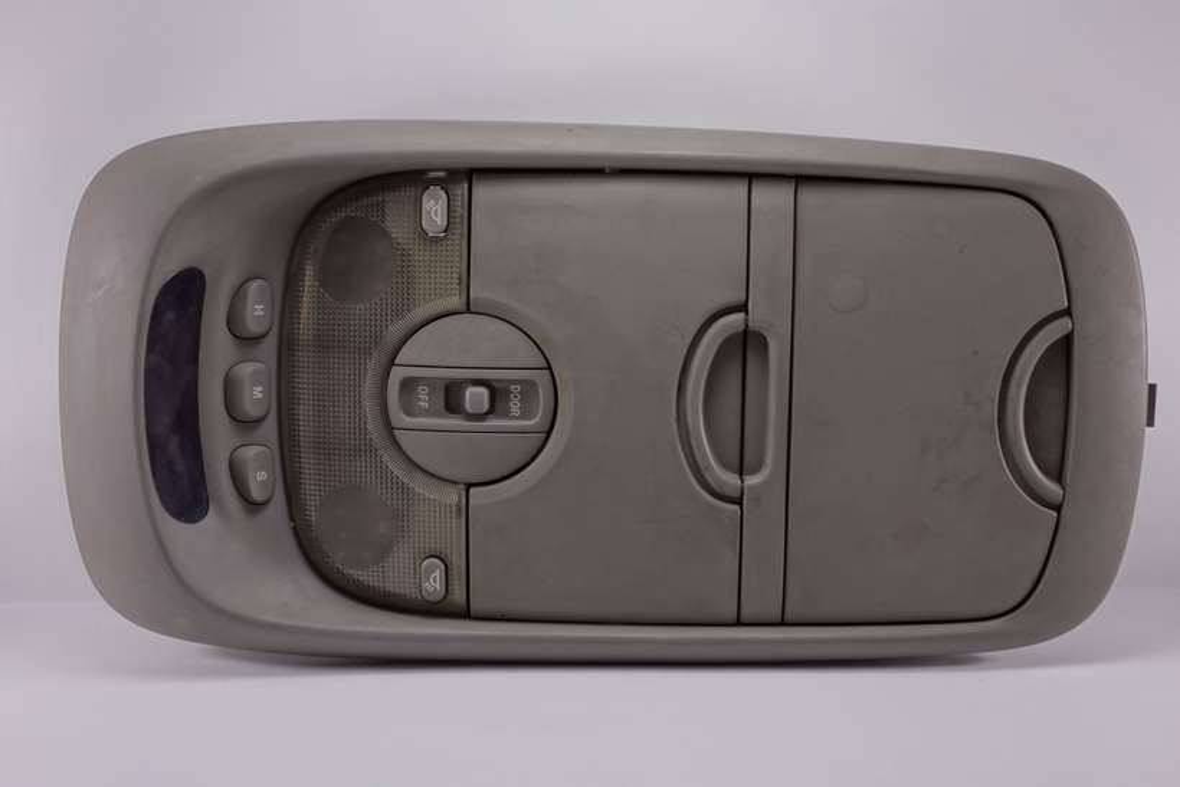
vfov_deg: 27.0
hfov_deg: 39.6
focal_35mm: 50
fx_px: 1639
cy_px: 394
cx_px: 590
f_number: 3.2
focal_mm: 18.45
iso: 125
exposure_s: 1/60
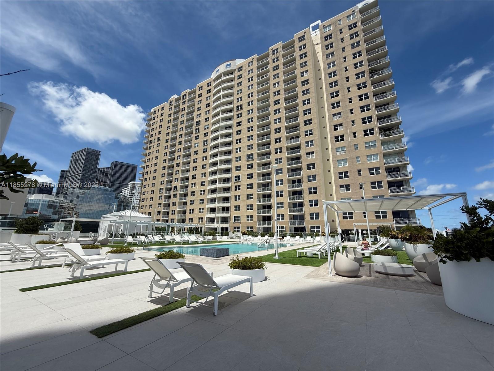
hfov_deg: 102.1
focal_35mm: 14
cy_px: 186
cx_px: 247
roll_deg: -0.1
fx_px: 200
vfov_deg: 85.7
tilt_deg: +13.3
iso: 50
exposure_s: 1/3663
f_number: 2.2
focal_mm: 2.22
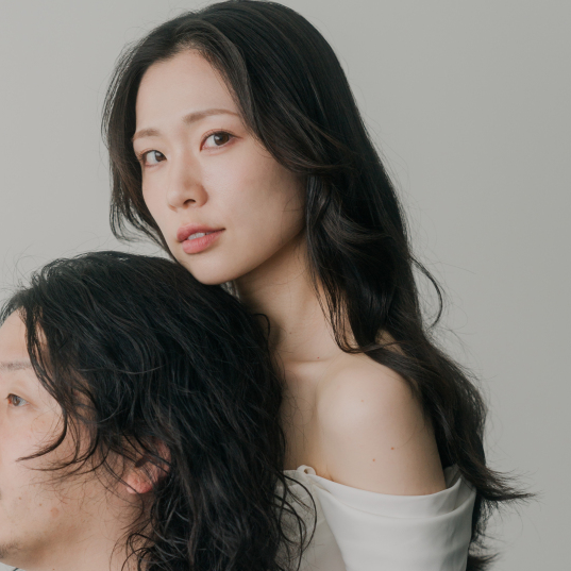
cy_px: 467
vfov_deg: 15.2
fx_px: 2127
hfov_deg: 15.3
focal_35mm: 114
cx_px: 184
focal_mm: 60
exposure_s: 1/160
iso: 400
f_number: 2.8
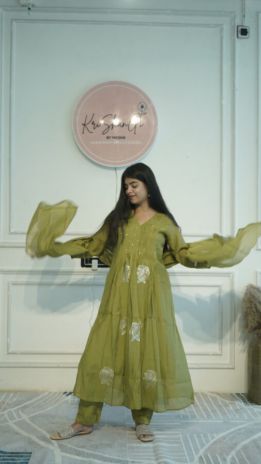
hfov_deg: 28.3
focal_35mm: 42
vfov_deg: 48.4
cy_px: 232
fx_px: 517
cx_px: 130
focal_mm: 40
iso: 160
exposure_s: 1/100
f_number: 4
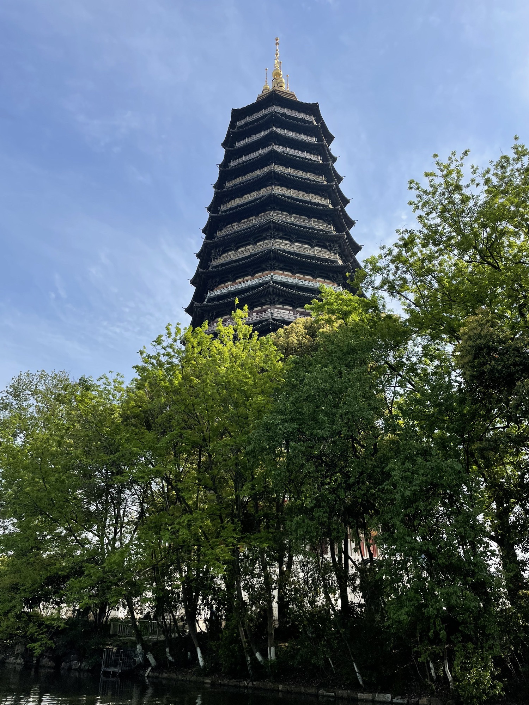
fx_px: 530
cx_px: 264
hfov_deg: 53.1
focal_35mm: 26
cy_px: 352
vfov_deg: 67.3
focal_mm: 4.2
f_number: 1.6
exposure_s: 1/4831
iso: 32
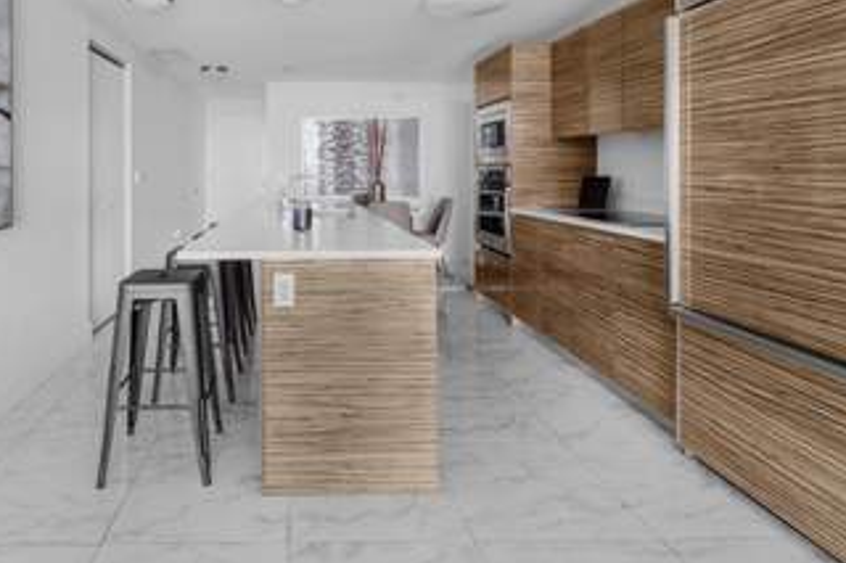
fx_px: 493
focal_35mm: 21
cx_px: 304
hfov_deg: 79.3
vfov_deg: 57.4
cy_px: 165
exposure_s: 1/4
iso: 250
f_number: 8
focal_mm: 14
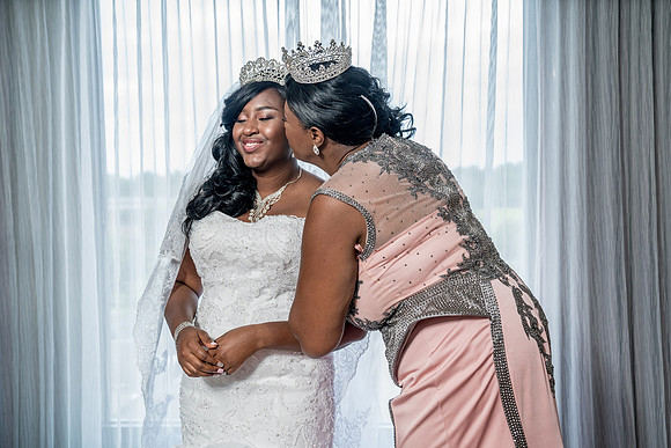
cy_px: 224
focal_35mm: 42
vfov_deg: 31.9
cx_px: 336
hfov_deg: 46.4
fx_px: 783
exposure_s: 1/200
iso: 640
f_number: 4
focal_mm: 42
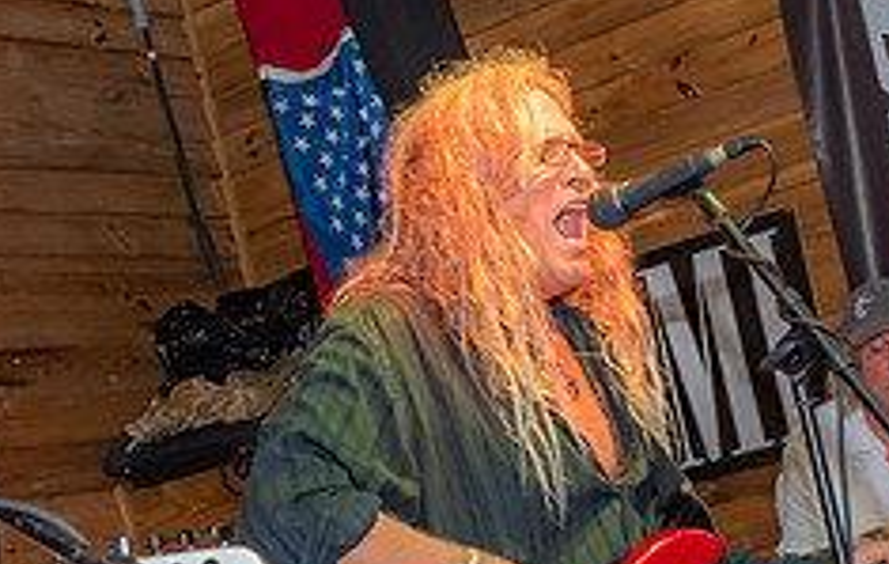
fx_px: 2457
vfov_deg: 13.0
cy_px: 516
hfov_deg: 20.5
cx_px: 358
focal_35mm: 101
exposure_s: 1/160
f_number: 5.6
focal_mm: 32
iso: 1000
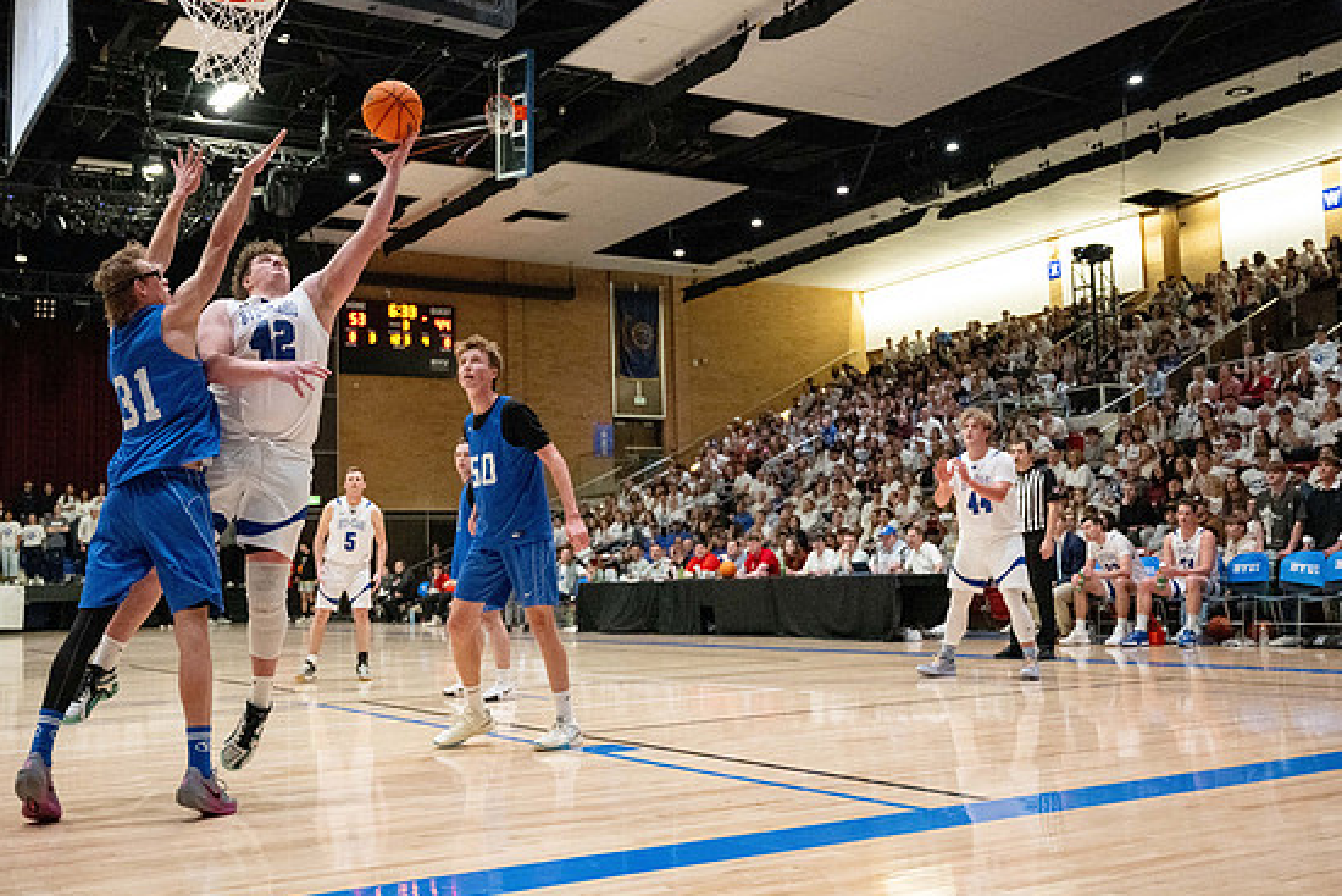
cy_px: 441
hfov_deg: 49.5
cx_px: 644
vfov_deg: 34.2
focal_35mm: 39
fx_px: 1454
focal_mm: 37
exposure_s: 1/500
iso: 10000
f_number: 4
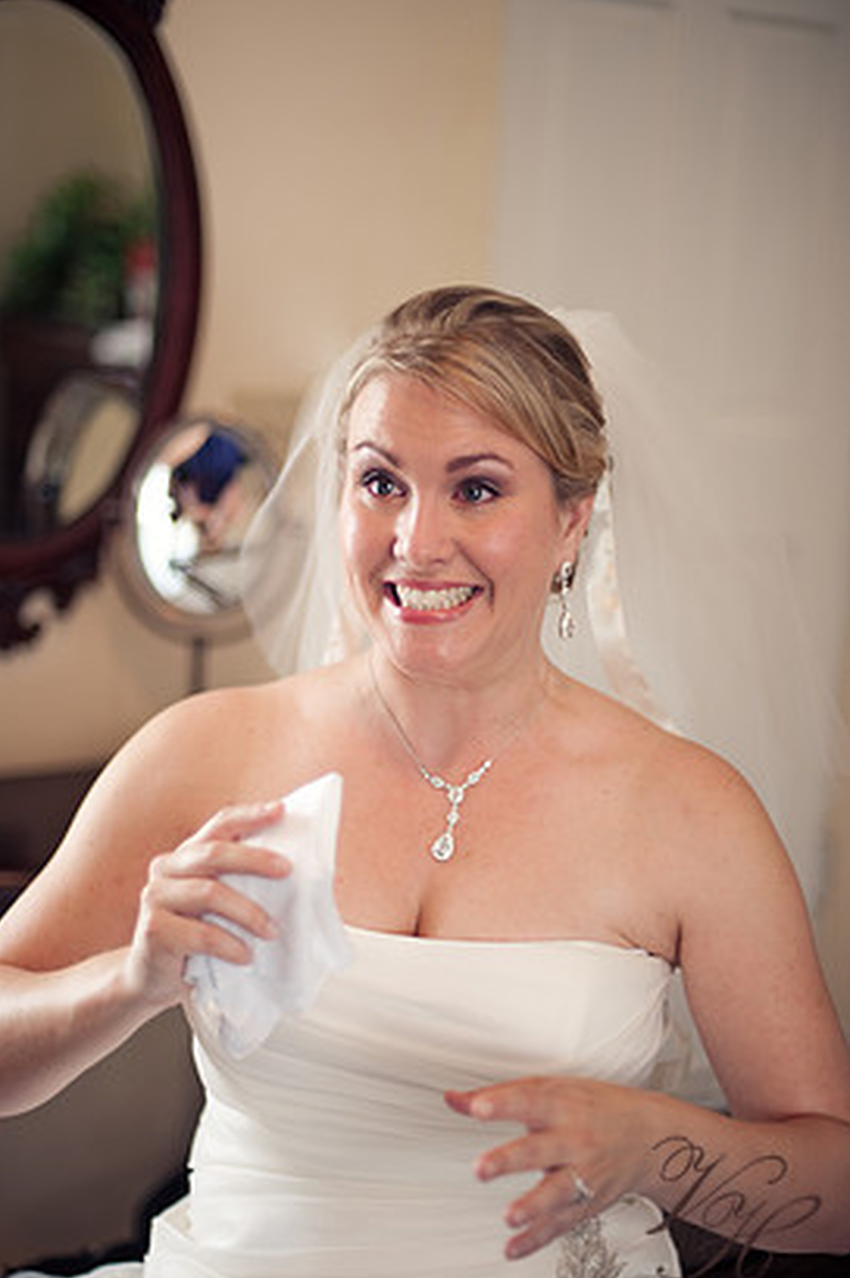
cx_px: 386
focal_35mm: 55
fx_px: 1951
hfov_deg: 24.6
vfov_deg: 36.3
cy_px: 641
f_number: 1.4
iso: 400
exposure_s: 1/100
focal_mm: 50
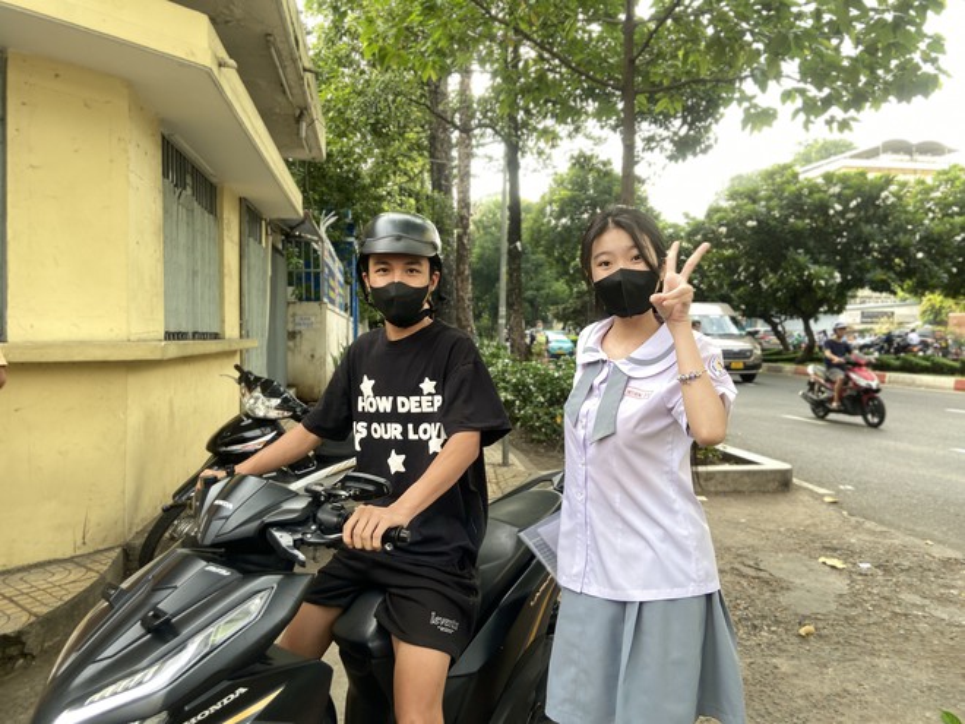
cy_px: 362
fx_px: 725
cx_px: 482
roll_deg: -2.1
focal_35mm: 26
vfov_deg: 53.1
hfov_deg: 67.3
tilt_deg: -1.4
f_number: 1.8
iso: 40
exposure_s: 1/121
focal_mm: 4.25
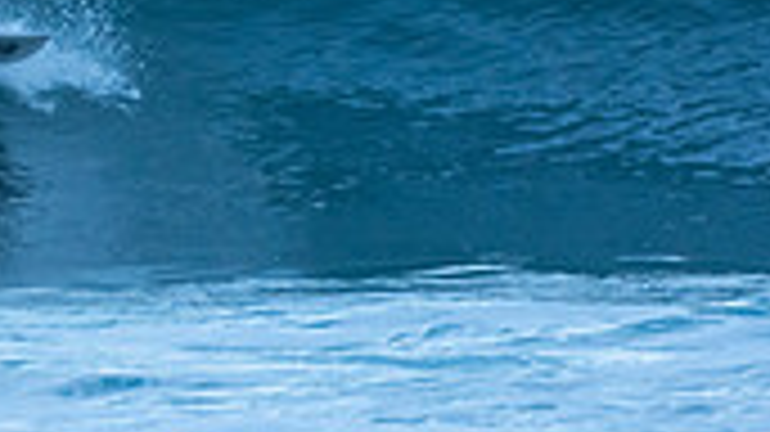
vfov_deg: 0.5
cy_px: -245
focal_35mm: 2666
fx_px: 54407
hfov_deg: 0.8
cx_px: 180
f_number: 5.6
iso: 900
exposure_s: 1/1600
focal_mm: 500
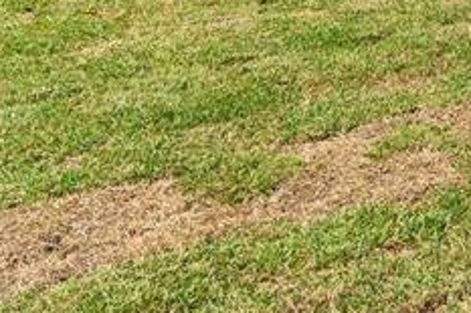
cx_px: 863
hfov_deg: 18.1
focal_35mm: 88
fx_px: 1150
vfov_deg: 14.3
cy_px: -182
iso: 250
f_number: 10
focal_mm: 20
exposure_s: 1/250
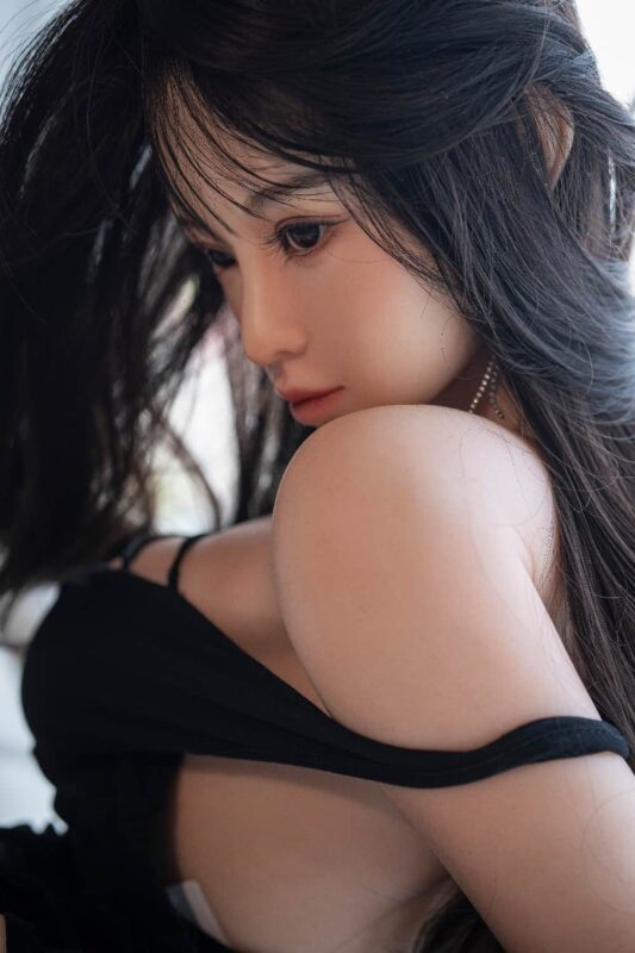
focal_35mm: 50
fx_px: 1323
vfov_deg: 39.6
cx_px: 318
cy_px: 476
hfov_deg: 27.0
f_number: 2.8
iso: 200
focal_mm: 50
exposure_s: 1/250
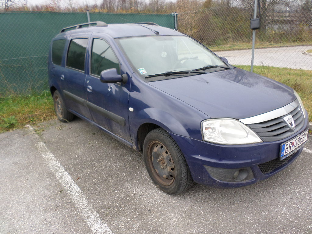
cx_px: 156
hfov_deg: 69.4
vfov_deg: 54.9
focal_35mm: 25
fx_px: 225
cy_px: 117
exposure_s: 1/125
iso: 80
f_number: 2.5
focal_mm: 4.5
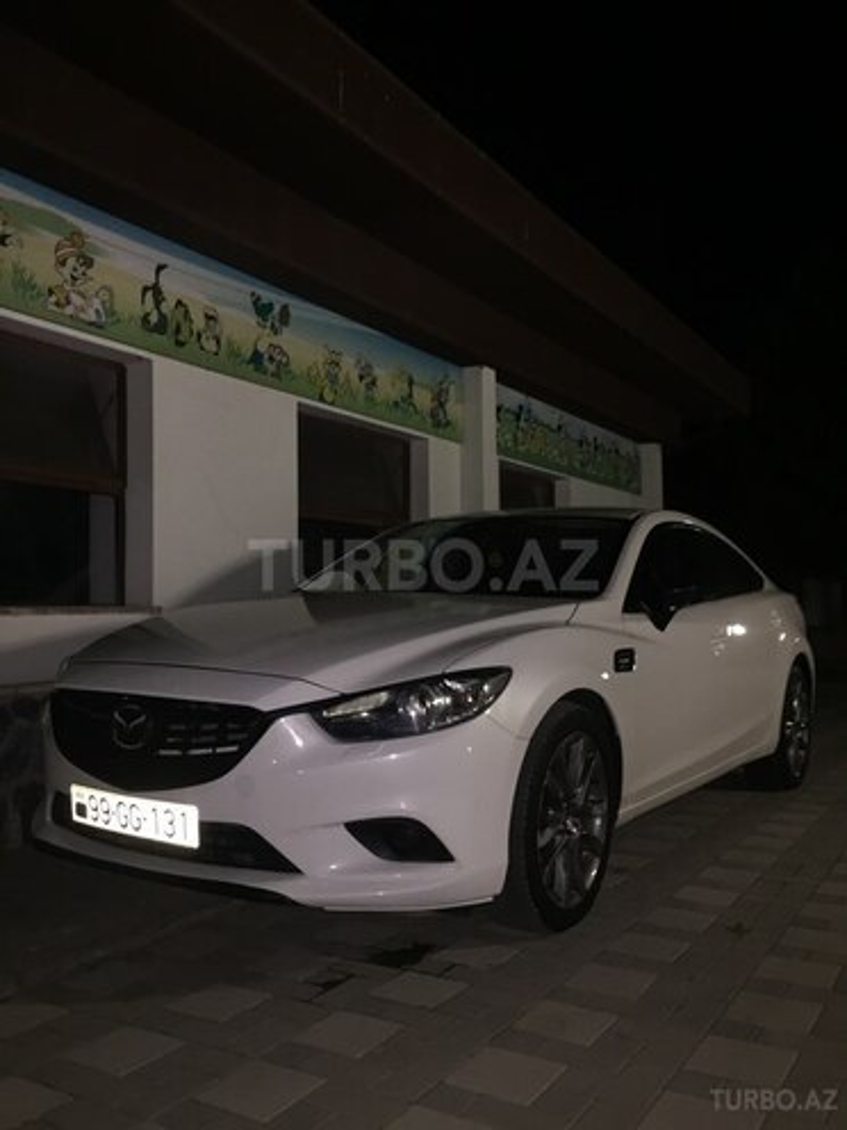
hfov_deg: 48.2
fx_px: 946
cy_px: 565
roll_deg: +0.5
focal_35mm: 29
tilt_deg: +3.4
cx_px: 424
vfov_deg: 61.7
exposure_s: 1/16
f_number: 2.2
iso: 125
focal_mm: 4.15
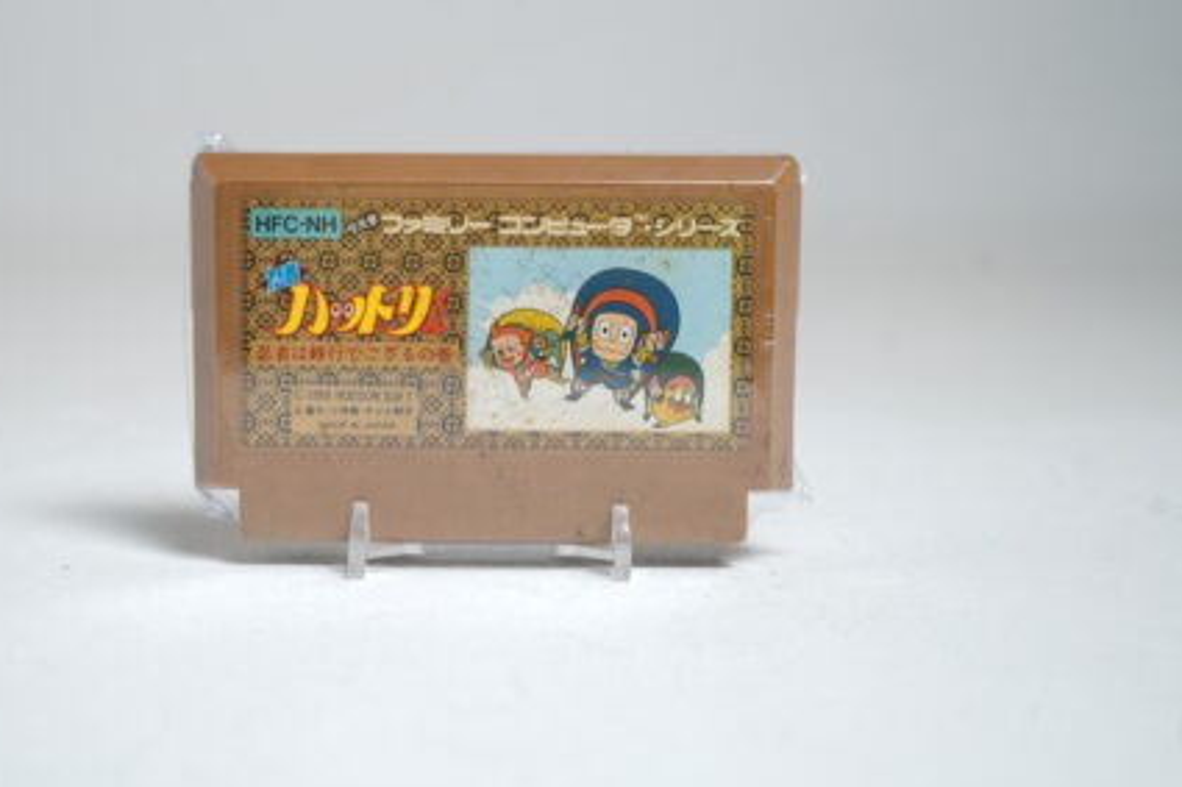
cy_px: 336
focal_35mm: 60
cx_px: 489
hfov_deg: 33.3
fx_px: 1969
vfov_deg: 22.6
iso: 64
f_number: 5
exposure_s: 1/8
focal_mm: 50
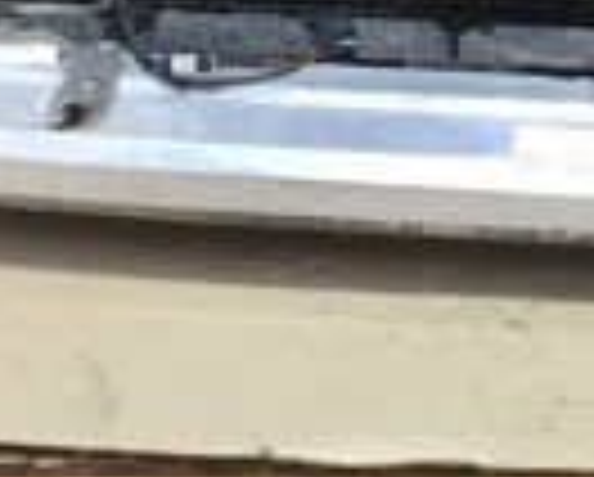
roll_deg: -1.4
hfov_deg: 13.8
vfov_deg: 11.1
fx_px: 2412
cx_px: 603
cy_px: -108
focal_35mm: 137
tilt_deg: -32.7
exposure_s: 1/33
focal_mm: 4.15
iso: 100
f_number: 2.2
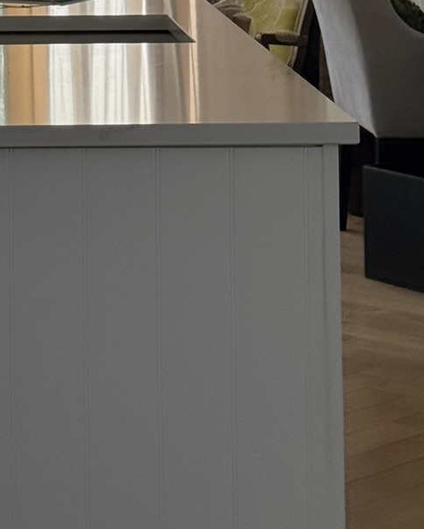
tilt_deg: +0.5
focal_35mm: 158
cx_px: -118
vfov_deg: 11.8
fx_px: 2477
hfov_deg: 9.6
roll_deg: +1.4
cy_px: -183
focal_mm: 6.76
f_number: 1.78
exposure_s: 1/715
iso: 64
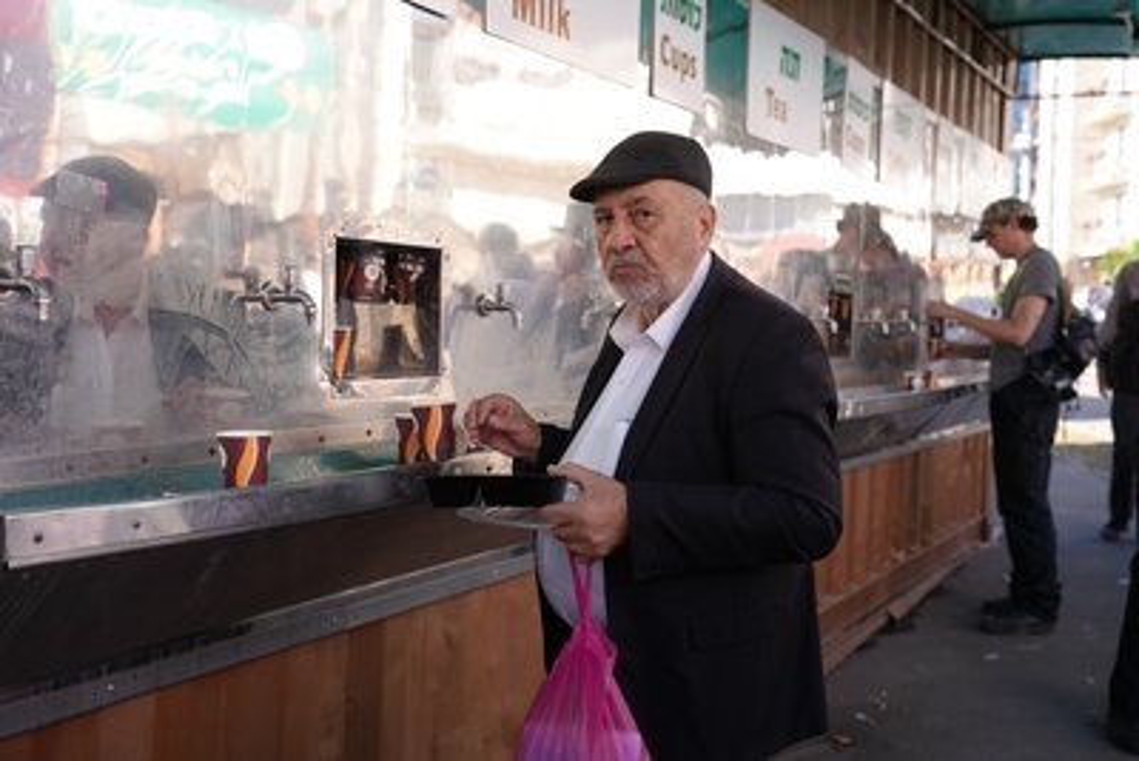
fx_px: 1266
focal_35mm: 40
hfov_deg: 48.4
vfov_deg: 33.4
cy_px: 380
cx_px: 570
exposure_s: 1/160
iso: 80
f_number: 4
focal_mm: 40
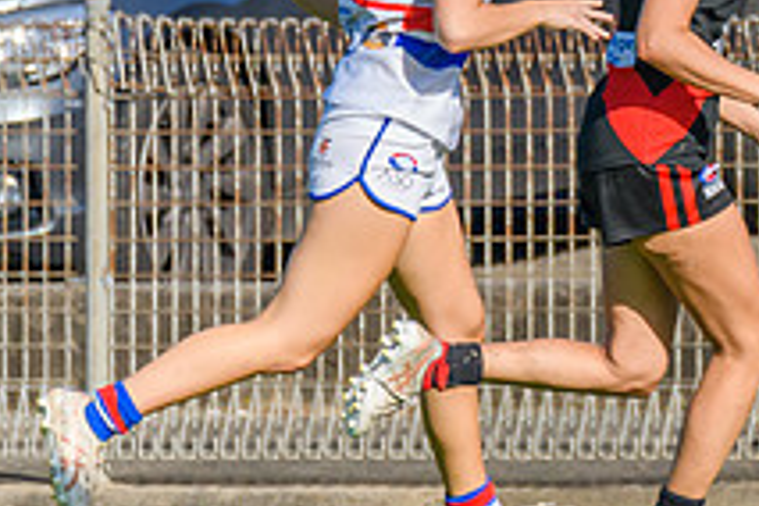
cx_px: 1452
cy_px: 53
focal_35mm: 2648
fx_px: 55824
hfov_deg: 0.8
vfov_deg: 0.5
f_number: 7.1
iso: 640
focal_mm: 600
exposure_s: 1/1600
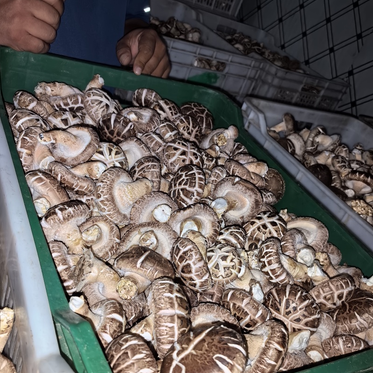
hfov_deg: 51.1
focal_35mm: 32
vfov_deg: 50.4
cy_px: 240
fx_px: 390
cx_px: 186
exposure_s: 1/99.6
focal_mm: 5.72
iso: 250
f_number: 2
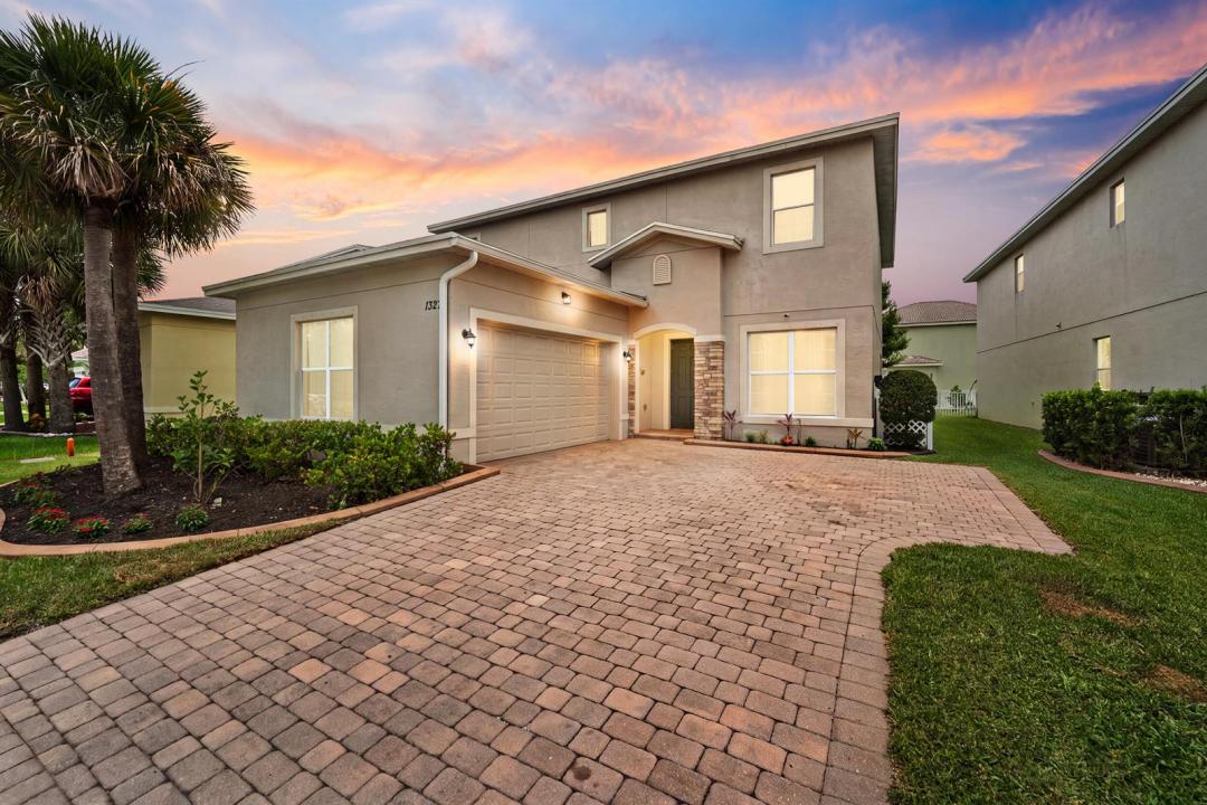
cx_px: 604
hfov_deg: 104.3
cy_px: 402
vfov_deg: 81.2
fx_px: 469
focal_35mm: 14
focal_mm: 14
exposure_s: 1/500
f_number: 9
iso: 250
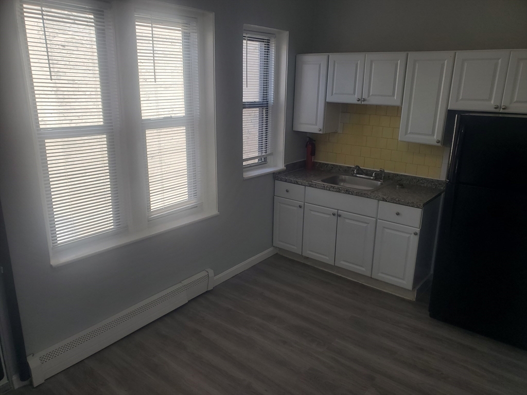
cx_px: 264
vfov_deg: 53.1
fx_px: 396
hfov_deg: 67.3
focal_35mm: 26
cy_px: 198
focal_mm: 4.3
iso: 50
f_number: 2.4
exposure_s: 1/179
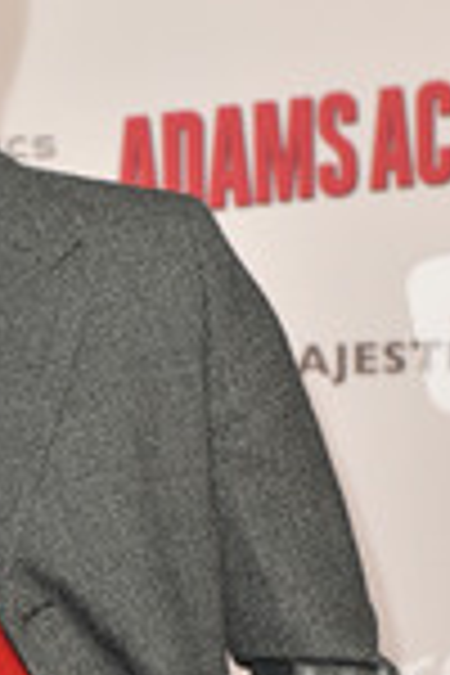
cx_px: -130
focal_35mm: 187
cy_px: 531
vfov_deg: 11.0
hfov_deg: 7.3
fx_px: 3506
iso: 1600
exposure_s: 1/160
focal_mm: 70
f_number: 7.1
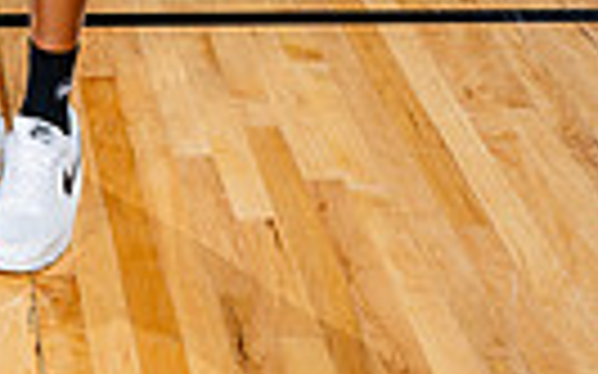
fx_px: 1857
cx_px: -67
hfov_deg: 17.6
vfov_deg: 10.1
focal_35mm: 114
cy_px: -518
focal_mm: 33
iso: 200
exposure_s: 1/250
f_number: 5.6
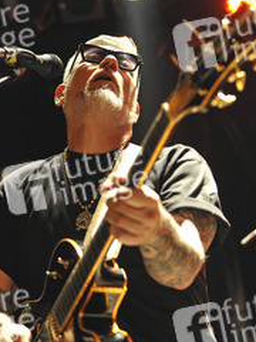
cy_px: 252
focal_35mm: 80
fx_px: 789
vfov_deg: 24.2
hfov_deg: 18.4
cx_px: 117
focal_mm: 50
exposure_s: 1/200
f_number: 2.8
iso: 1600
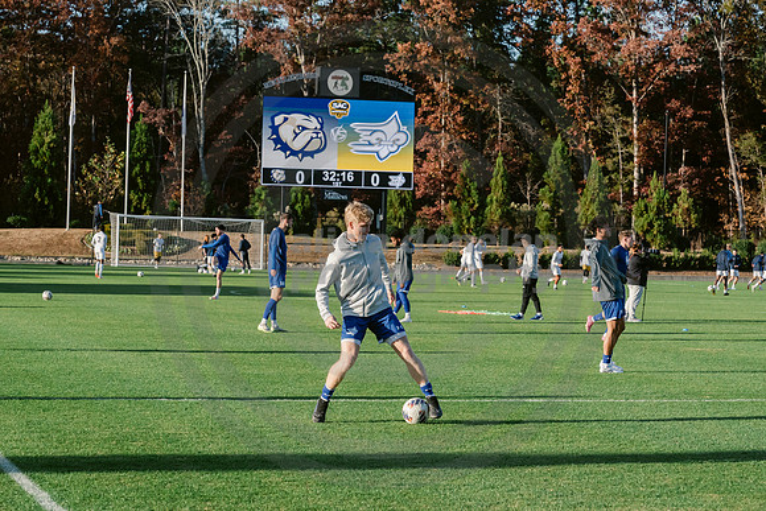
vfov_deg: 13.0
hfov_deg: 19.5
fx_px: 2235
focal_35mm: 105
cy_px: 256
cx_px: 383
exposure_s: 1/2000
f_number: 9
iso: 1250
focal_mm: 105
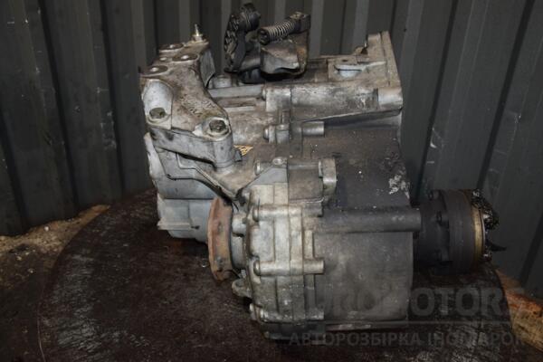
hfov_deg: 59.5
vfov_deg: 41.7
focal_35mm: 32
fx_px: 475
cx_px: 272
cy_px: 181
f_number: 5
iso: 800
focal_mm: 21
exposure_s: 1/60
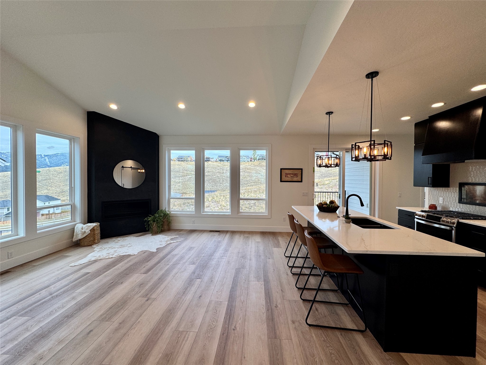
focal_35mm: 14
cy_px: 182
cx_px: 243
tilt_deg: -1.8
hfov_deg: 102.1
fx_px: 197
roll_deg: +0.1
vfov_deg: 85.7
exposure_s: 1/120
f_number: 2.2
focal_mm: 2.22
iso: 64
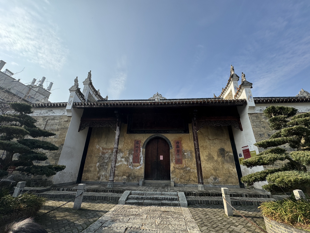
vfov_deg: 85.7
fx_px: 125
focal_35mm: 14
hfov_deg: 102.1
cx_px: 155
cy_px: 116
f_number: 2.2
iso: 40
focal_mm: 2.22
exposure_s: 1/1477
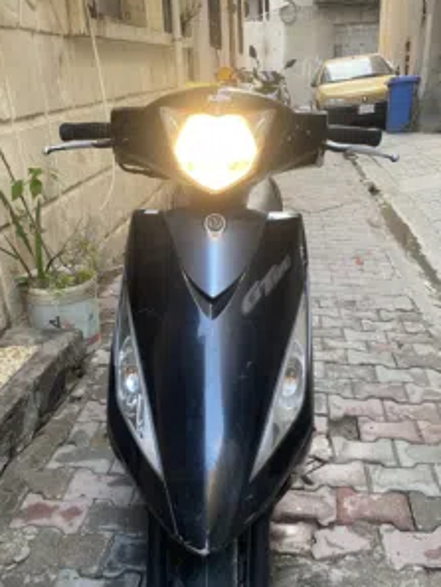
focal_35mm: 35
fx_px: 594
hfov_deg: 40.7
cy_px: 376
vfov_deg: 51.9
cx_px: 214
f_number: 1.8
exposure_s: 1/60
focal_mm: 4.25
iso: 160
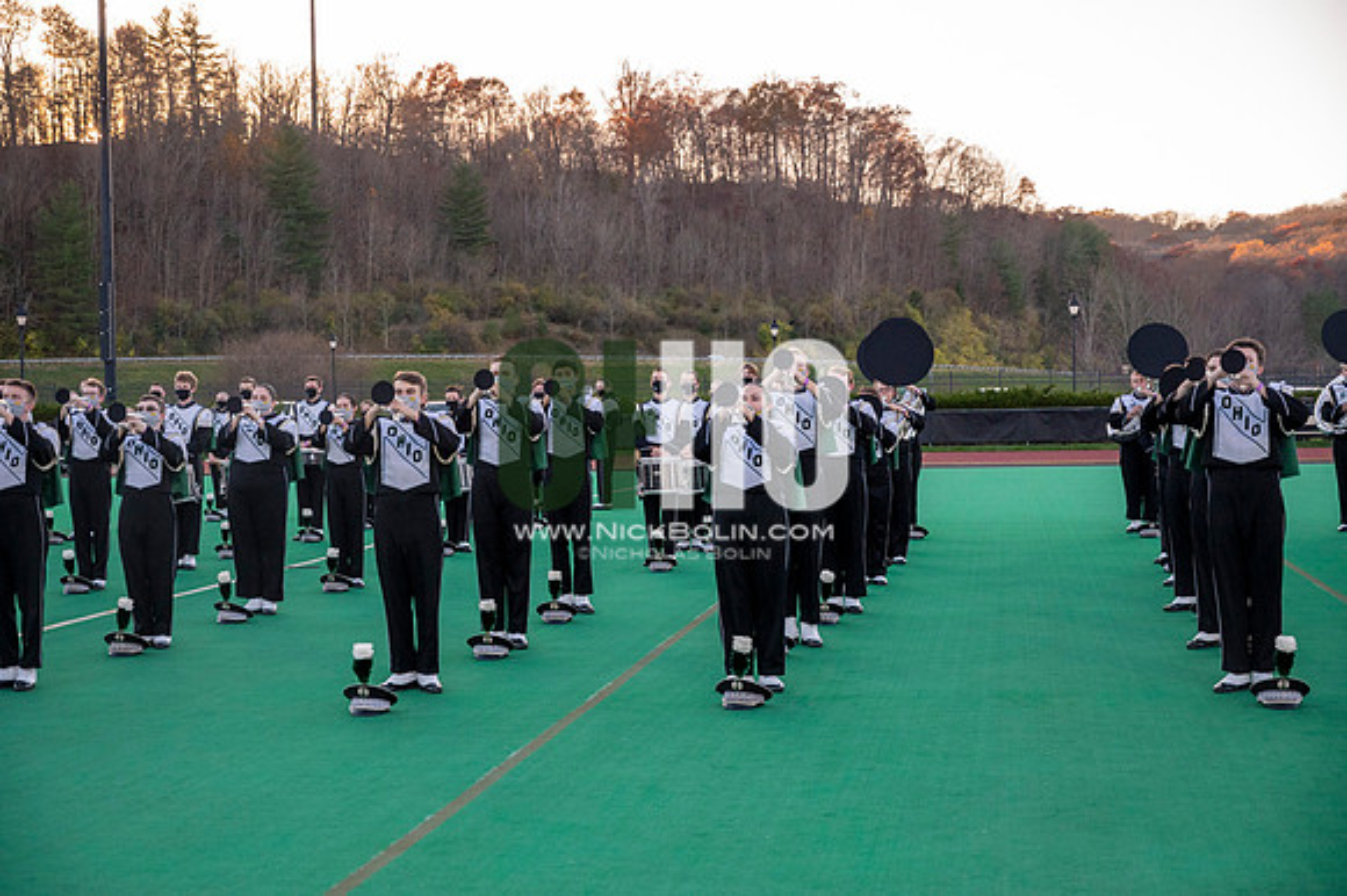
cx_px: 674
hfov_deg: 33.4
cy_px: 448
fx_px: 2244
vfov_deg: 22.6
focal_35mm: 60
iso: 2000
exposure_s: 1/3200
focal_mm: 60
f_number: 4
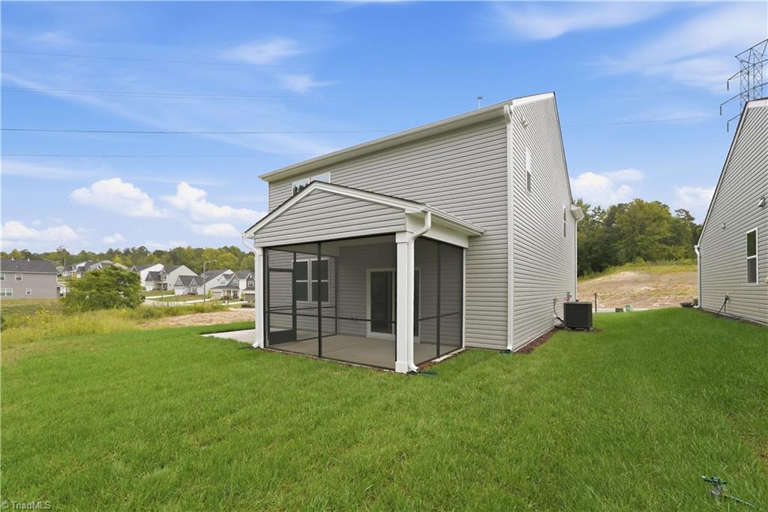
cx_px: 384
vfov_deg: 81.2
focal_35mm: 14
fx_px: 299
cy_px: 256
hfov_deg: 104.3
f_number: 9
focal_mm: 14
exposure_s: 1/400
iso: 200
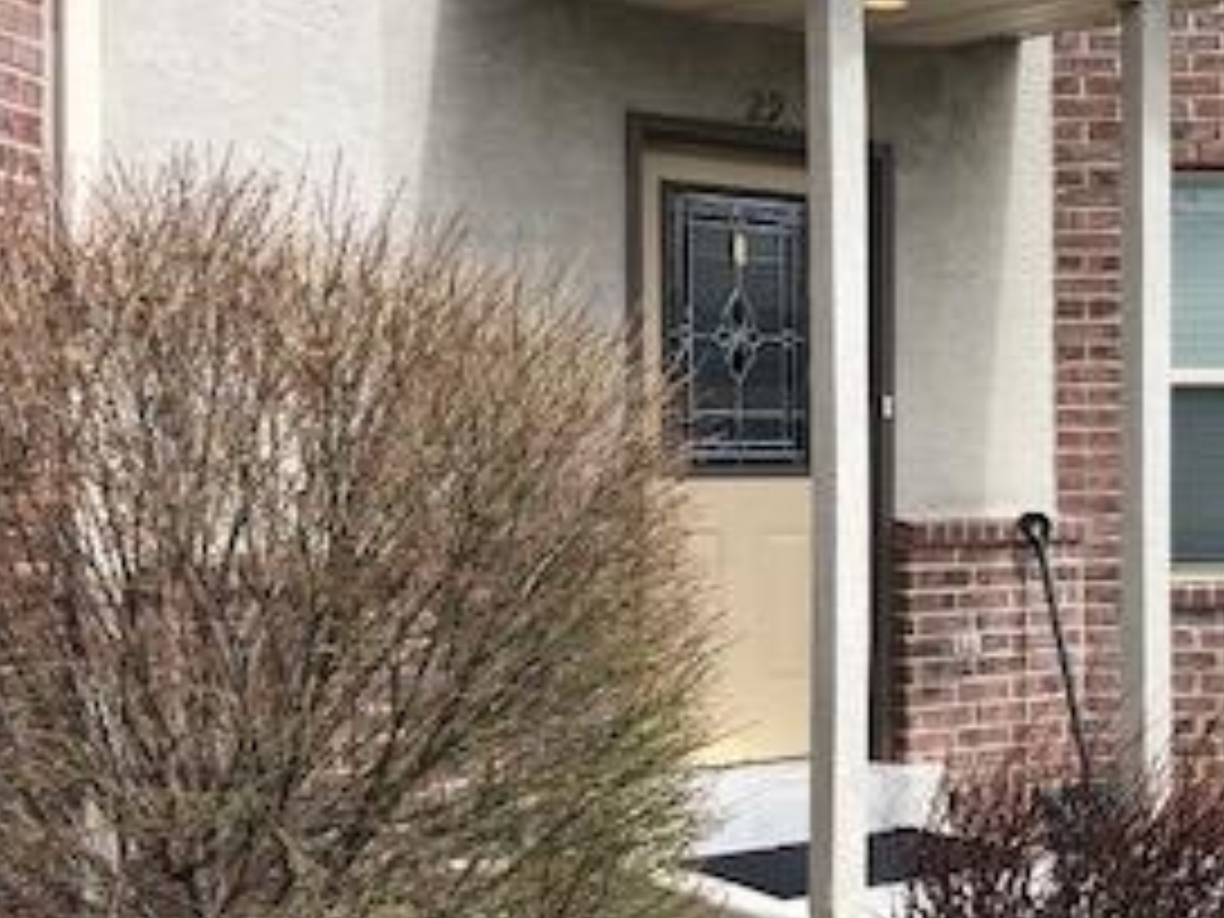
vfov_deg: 22.2
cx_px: 1166
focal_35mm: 66
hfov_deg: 28.0
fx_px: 2334
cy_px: 500
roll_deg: +0.7
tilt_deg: -3.3
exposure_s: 1/1143
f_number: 1.8
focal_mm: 3.99
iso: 20
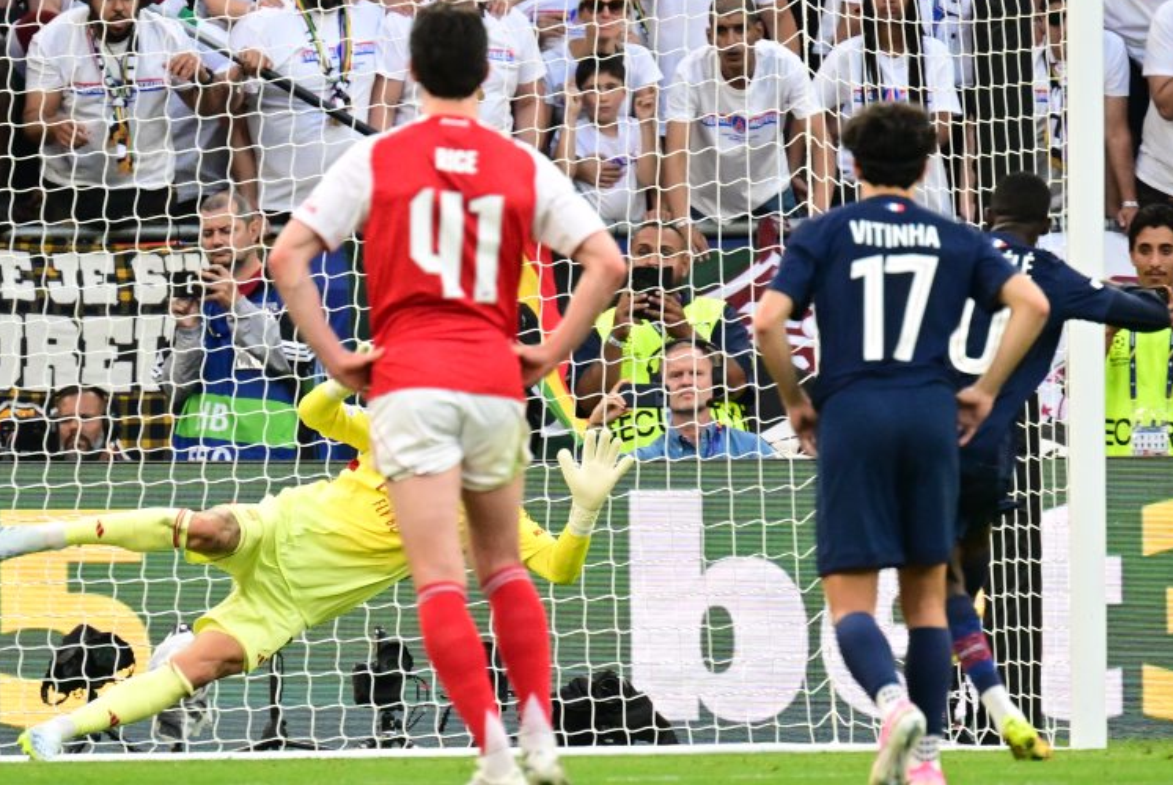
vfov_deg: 2.6
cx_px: 445
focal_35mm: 536
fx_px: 17481
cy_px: 431
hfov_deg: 3.8
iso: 3200
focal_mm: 400
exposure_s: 1/1000
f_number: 5.6
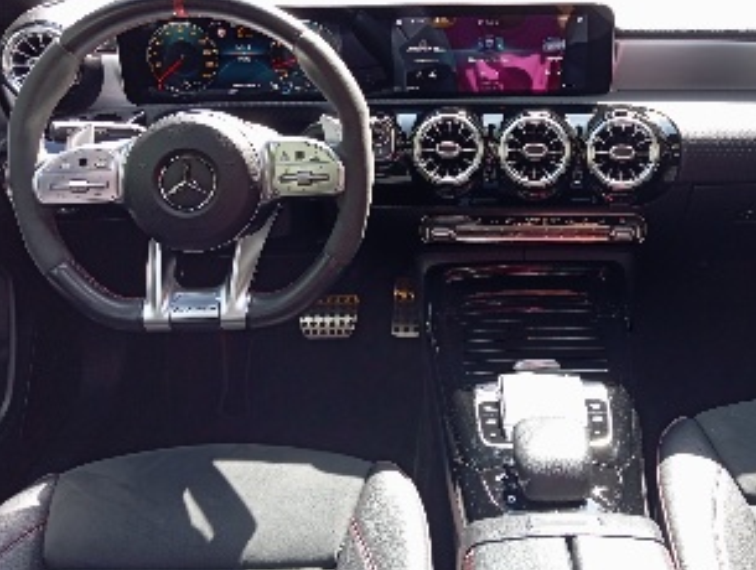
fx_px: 832
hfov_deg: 48.3
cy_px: 211
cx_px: 483
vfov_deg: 37.6
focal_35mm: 38
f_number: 1.8
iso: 92
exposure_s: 1/100
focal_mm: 4.22
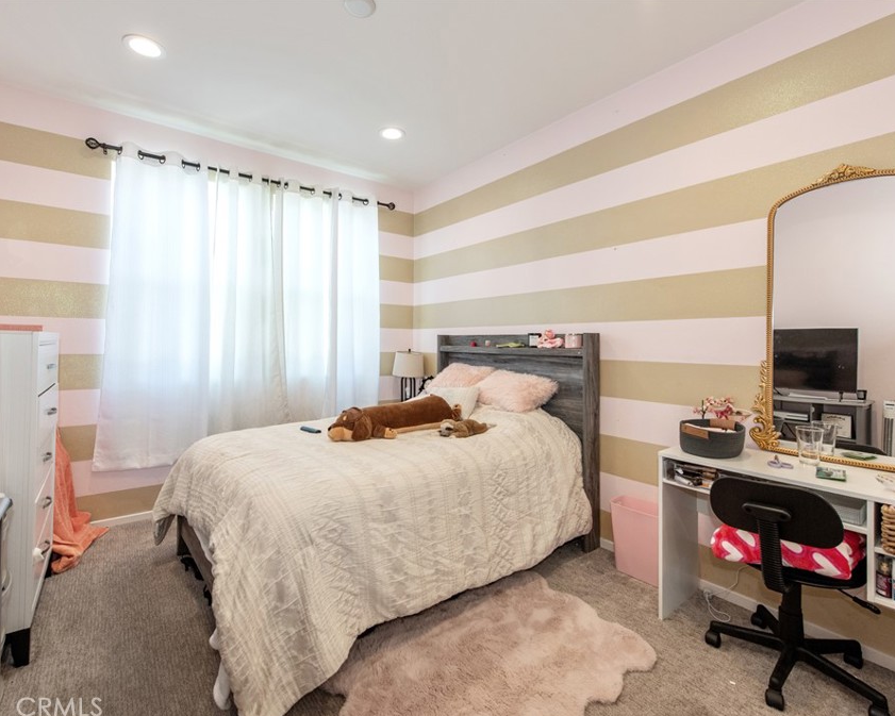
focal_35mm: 16
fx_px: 424
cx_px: 424
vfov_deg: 80.4
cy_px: 359
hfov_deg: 93.0
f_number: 5.6
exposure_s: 1/125
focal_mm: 14
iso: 800
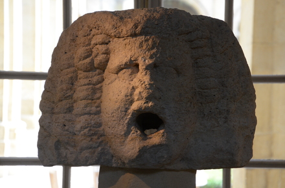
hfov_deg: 17.5
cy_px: 94
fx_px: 924
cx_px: 142
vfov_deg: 11.6
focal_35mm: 117
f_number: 5.3
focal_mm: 78
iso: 1000
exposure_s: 1/320
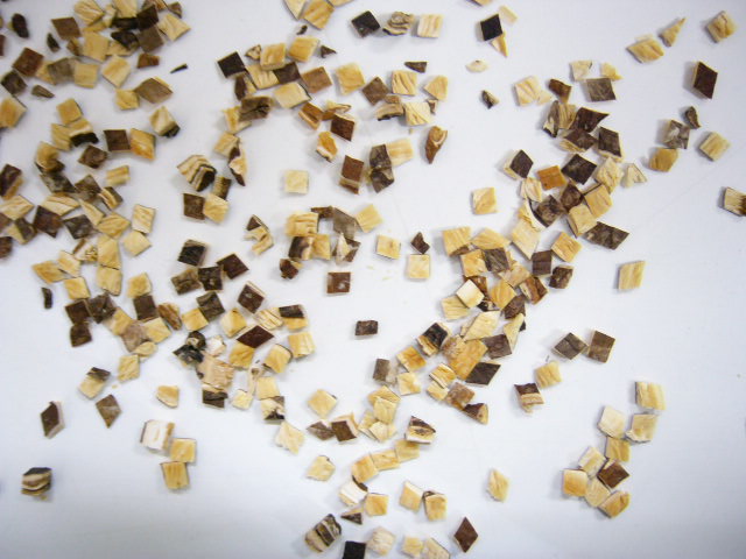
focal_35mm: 35
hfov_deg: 52.6
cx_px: 373
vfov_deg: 40.7
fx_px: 754
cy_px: 280
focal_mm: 5.8
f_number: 2.8
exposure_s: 1/8
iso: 200
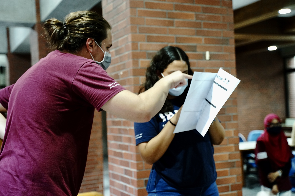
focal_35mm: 50
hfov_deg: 39.6
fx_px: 410
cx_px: 148
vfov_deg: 27.0
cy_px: 98
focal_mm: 50
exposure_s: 1/40
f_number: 2.8
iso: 2000
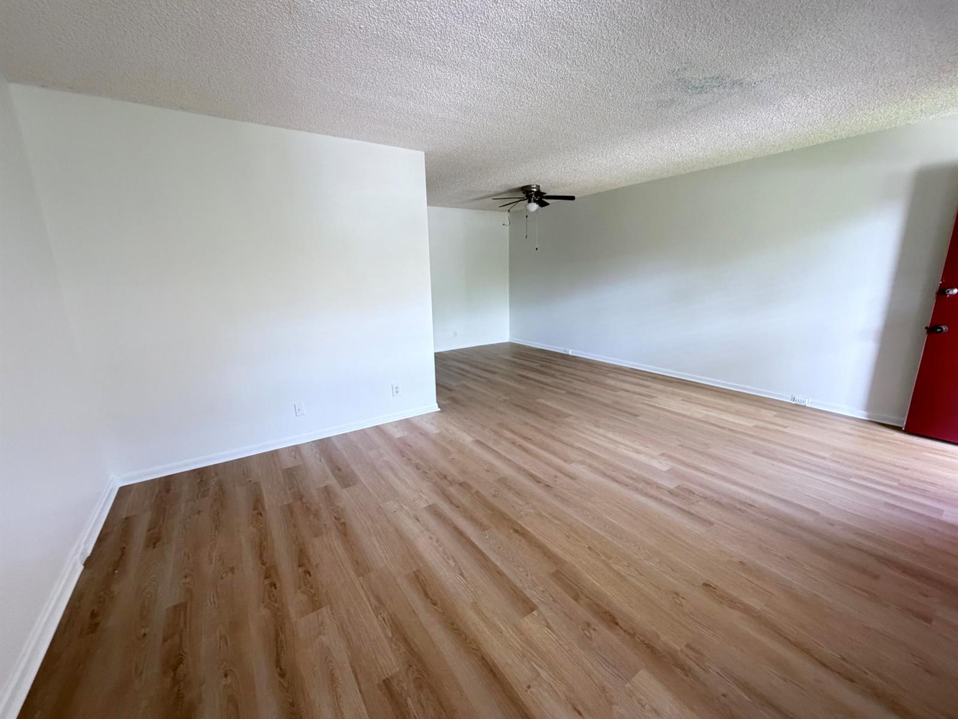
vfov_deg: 85.7
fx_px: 387
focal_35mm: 14
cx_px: 479
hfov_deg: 102.1
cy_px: 360
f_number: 2.2
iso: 320
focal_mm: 2.22
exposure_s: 1/60
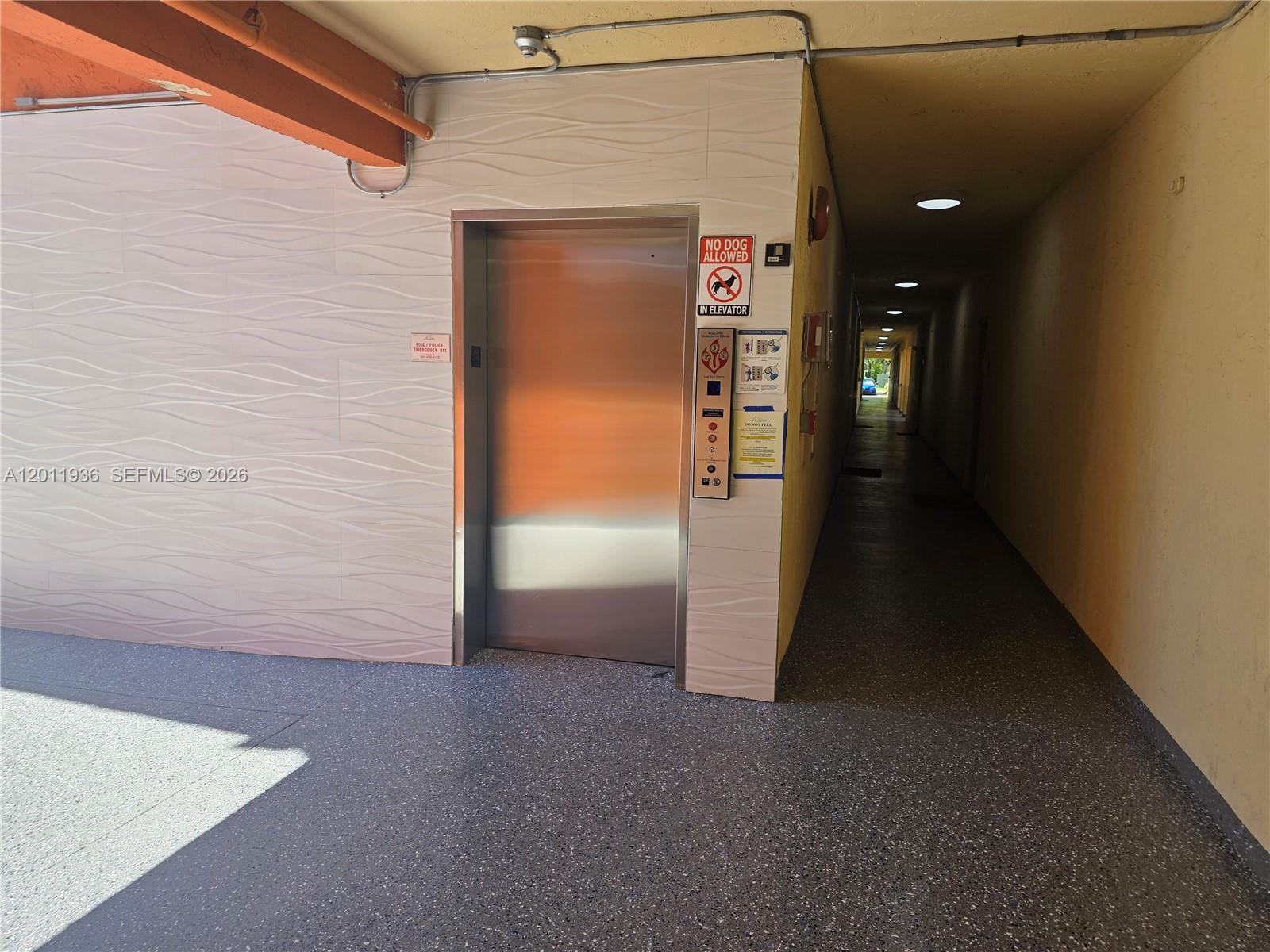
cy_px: 476
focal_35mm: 23
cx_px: 635
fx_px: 844
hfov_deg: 73.9
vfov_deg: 58.9
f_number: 1.7
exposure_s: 1/1269
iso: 80
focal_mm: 6.3
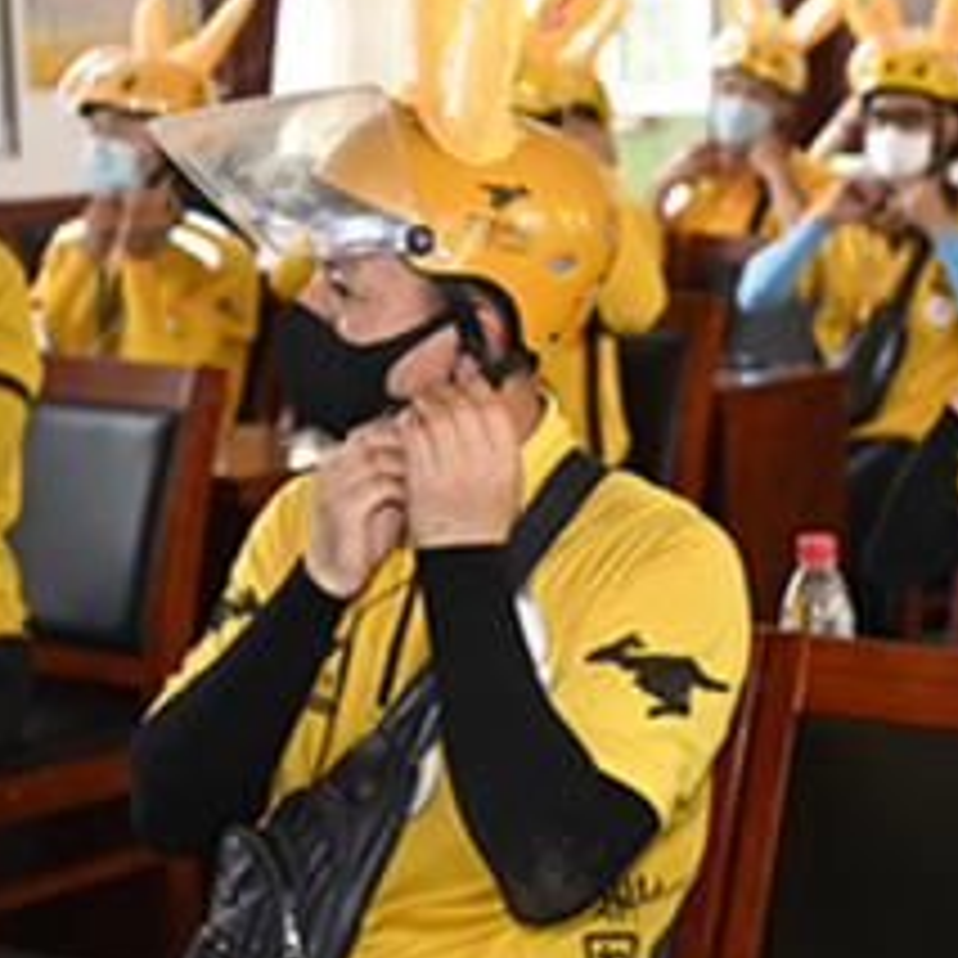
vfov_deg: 17.2
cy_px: 513
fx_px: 3162
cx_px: 1019
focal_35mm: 101
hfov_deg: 16.8
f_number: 2.8
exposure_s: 1/100
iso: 640
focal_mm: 42
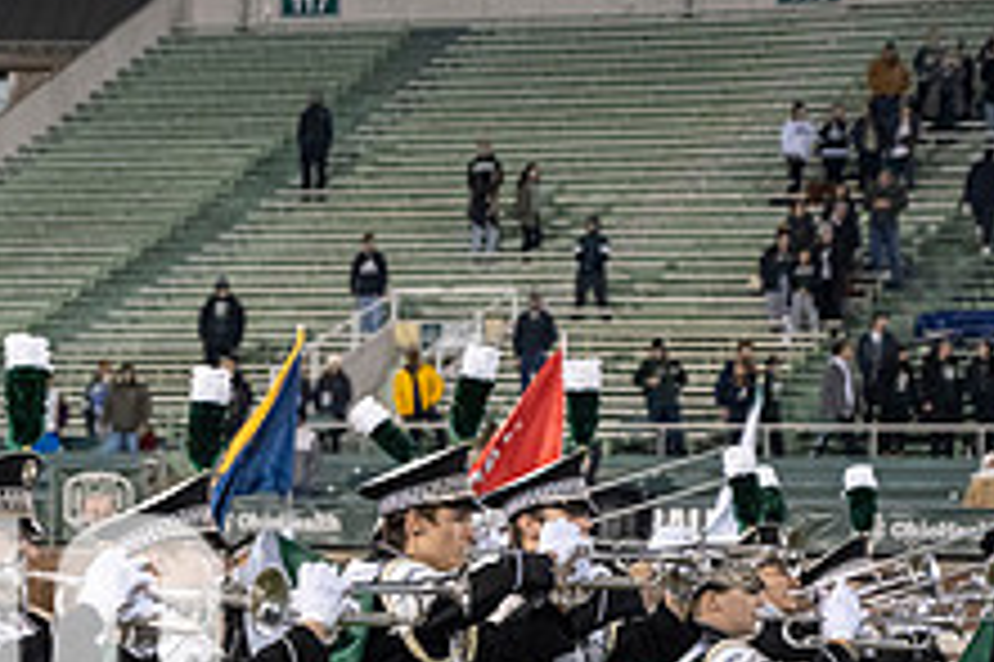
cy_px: 727
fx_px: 5077
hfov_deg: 11.0
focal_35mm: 184
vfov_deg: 7.4
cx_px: -117
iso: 2500
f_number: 4
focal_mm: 70
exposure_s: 1/500
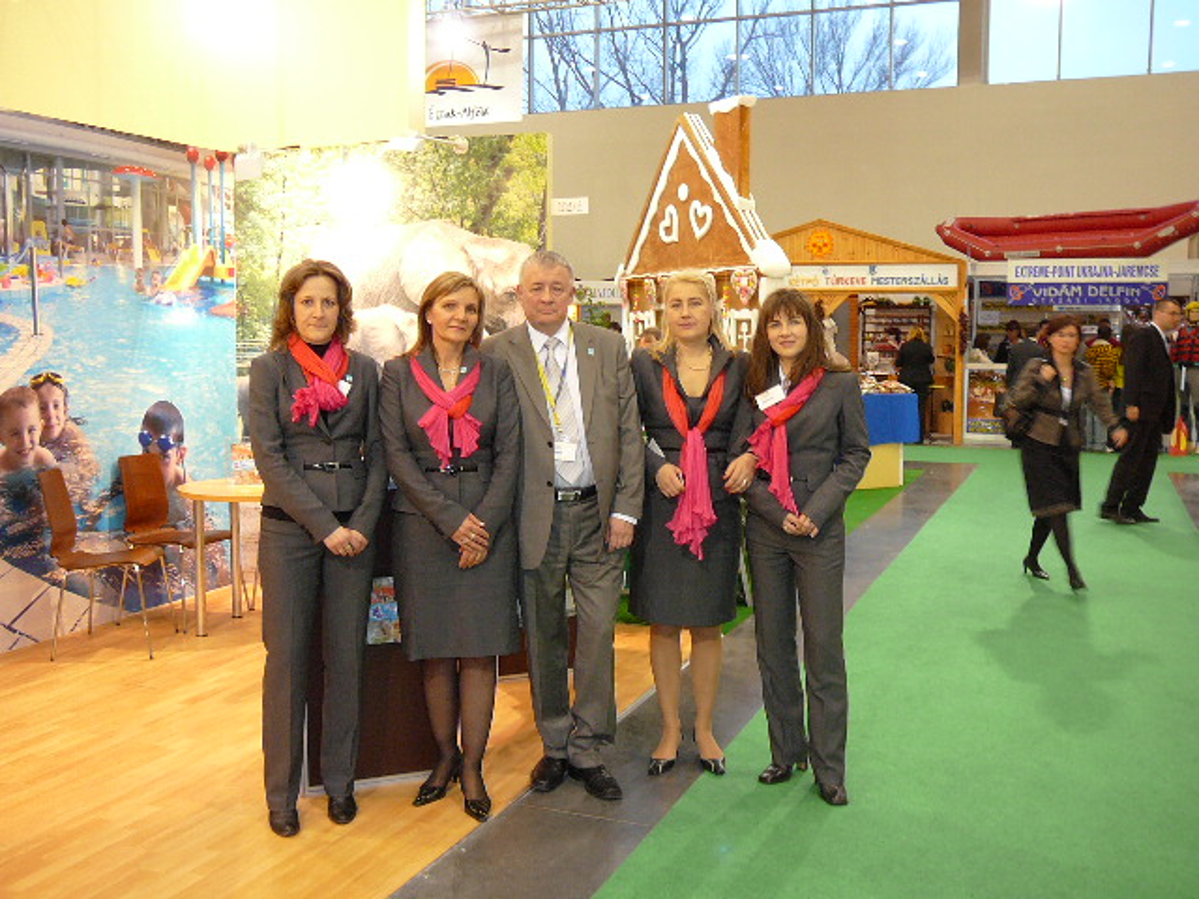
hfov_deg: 52.6
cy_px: 450
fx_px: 1212
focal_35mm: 35
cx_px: 600
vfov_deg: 40.7
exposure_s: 1/13
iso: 100
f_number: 2.8
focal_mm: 5.2
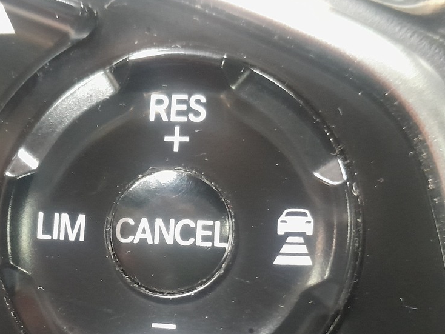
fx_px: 656
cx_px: 144
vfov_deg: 27.8
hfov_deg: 37.0
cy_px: 281
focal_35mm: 51
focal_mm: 4
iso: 640
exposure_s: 1/17
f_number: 1.8
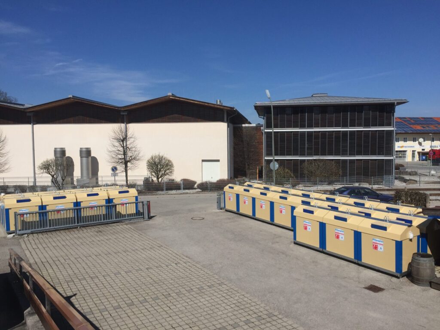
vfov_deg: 48.2
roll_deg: +0.3
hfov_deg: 61.7
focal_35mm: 29
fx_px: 369
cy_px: 165
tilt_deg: -2.5
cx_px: 220
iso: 32
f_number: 2.2
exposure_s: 1/4950
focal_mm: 4.15
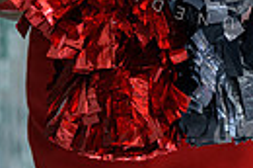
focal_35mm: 389
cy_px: -223
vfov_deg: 3.5
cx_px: 214
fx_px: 2727
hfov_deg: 5.3
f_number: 2.8
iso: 250
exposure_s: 1/125
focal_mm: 112
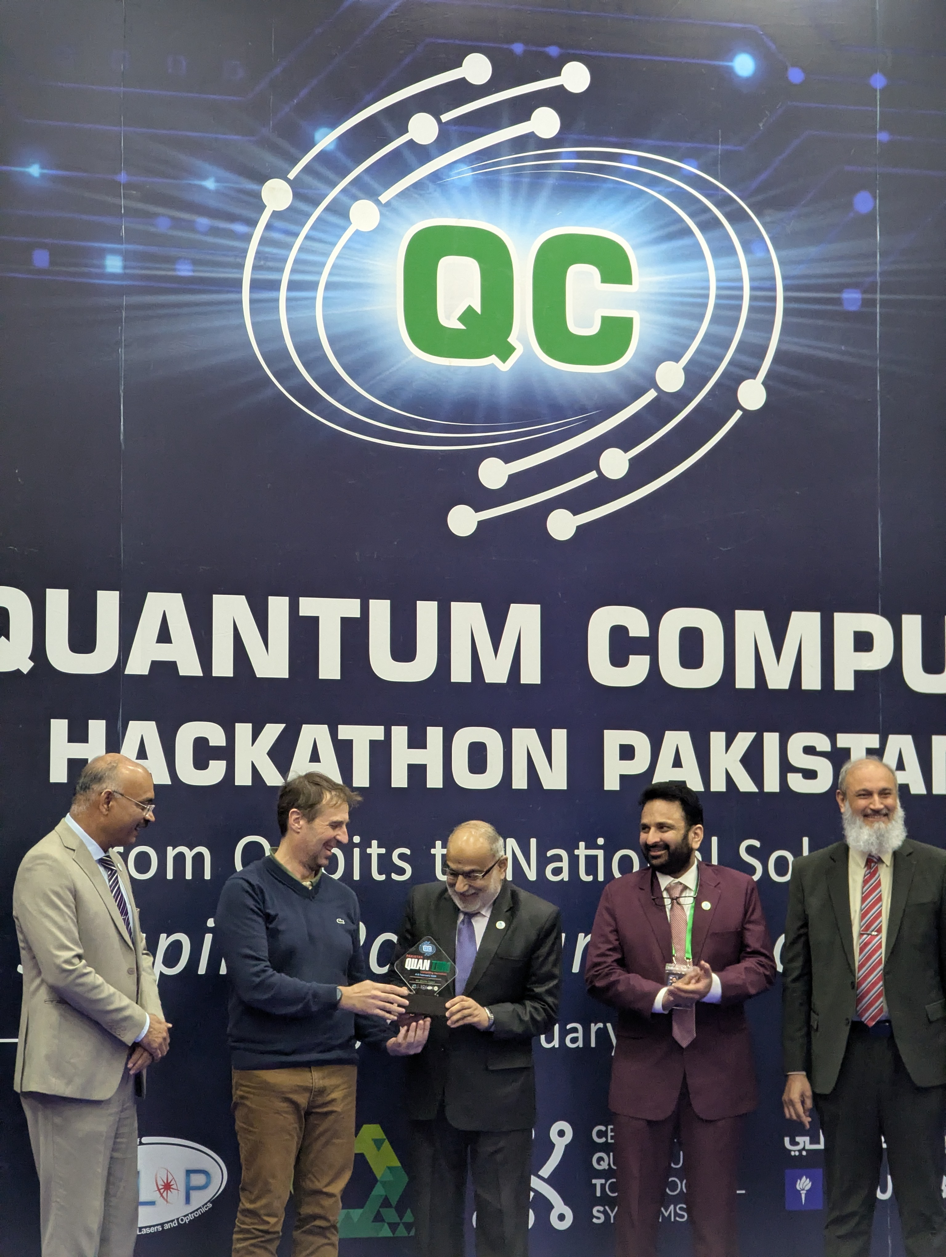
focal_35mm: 106
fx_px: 3853
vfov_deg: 18.5
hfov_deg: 14.0
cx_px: 473
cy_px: 628
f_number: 3.5
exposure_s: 1/50
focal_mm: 19
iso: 1130
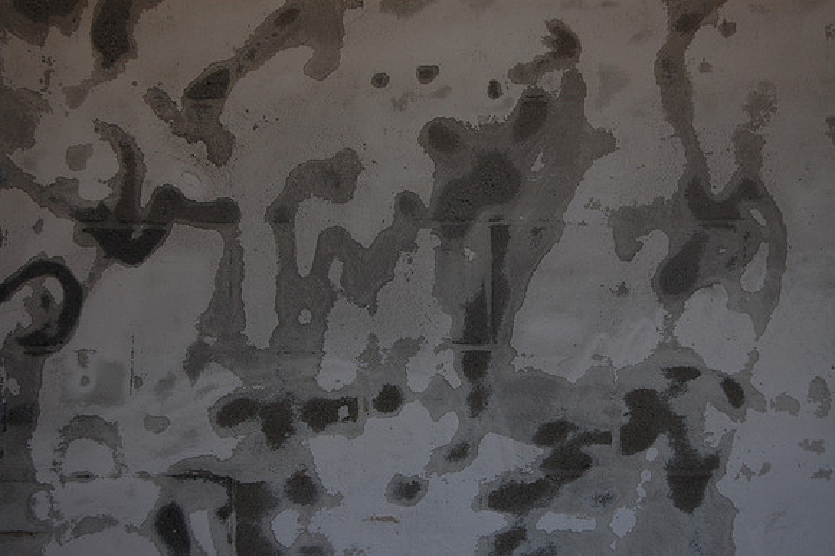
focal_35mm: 60
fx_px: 1391
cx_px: 418
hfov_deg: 33.4
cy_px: 278
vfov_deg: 22.6
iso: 200
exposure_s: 1/125
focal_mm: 40
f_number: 5.6
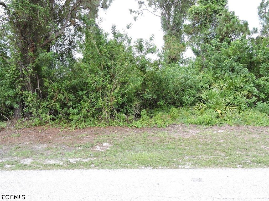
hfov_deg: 71.6
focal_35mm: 24
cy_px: 100
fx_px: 187
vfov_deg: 56.8
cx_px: 134
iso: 100
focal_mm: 4.3
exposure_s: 1/200
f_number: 3.3
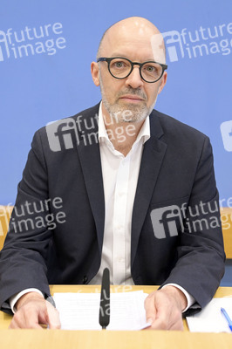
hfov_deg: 25.9
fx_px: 503
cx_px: 116
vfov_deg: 38.2
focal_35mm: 52
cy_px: 174
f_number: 5
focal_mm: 52
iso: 3200
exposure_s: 1/320
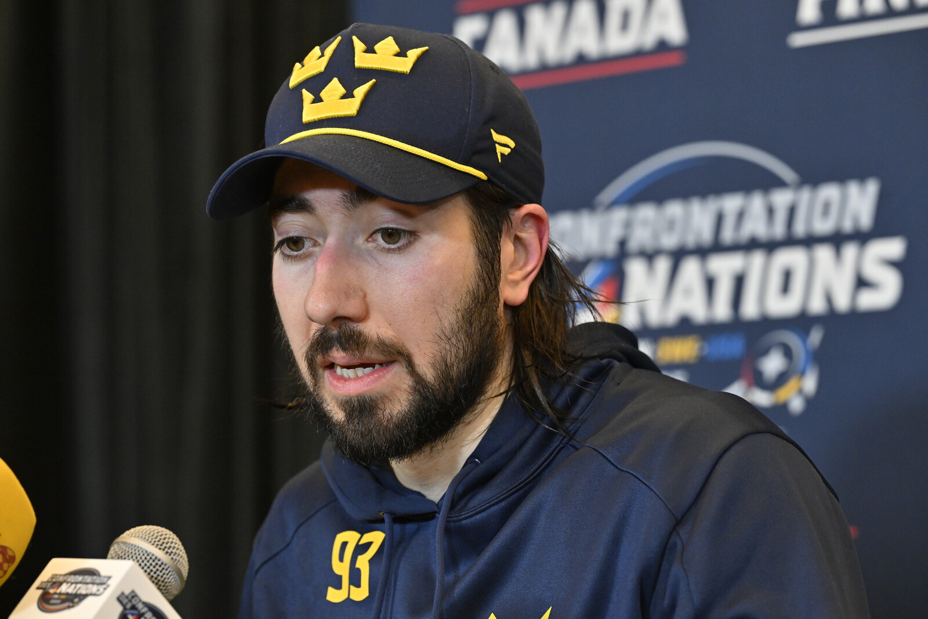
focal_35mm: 130
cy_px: 310
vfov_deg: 10.6
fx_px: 3351
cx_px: 464
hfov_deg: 15.8
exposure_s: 1/250
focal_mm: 130
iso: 2500
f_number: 5
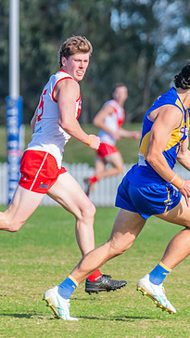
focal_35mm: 796
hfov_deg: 1.5
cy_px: 193
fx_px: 7123
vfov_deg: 2.7
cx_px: 231
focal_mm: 360
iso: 800
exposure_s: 1/1250
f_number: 7.1
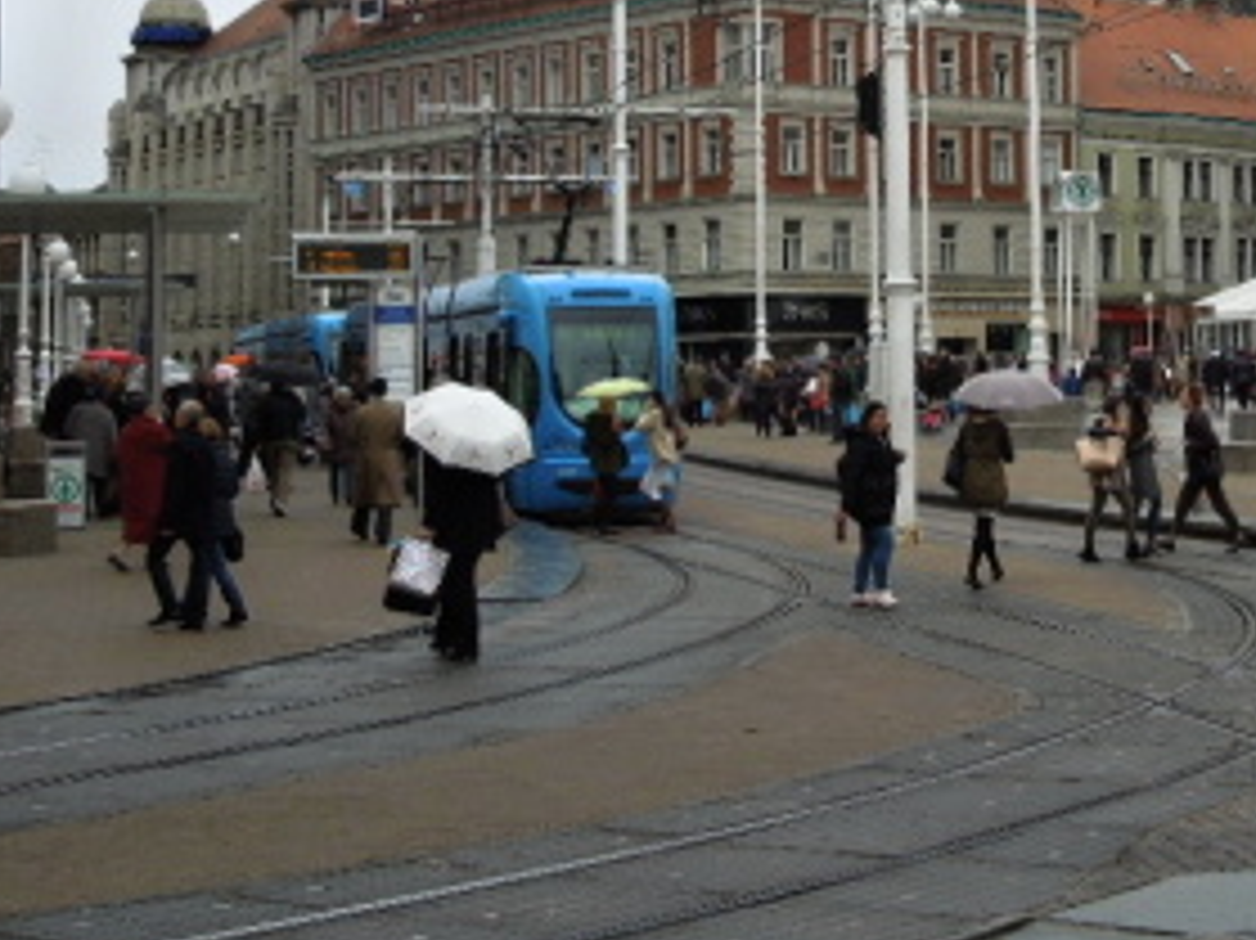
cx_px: 981
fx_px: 2793
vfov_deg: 18.9
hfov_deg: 25.0
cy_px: 155
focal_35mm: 77
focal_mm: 7.8
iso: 100
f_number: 3.9
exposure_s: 1/640
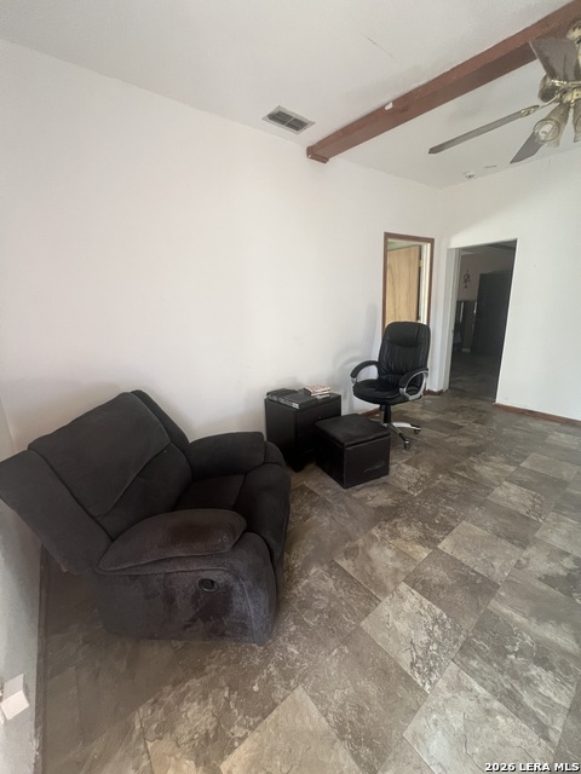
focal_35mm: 13
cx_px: 290
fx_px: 291
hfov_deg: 89.9
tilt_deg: -15.8
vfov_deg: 106.2
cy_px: 387
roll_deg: +3.1
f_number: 1.8
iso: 250
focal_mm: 1.57
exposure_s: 1/99
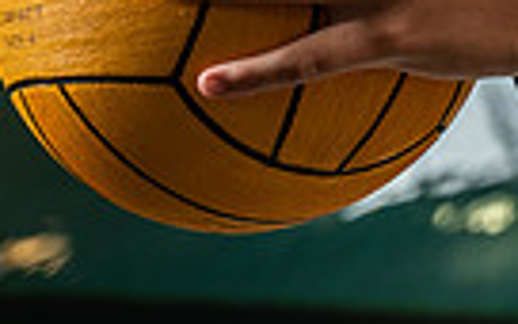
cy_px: -503
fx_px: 3332
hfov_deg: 8.8
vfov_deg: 5.4
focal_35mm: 236
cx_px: 533
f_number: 5.6
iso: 640
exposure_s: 1/250
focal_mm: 70
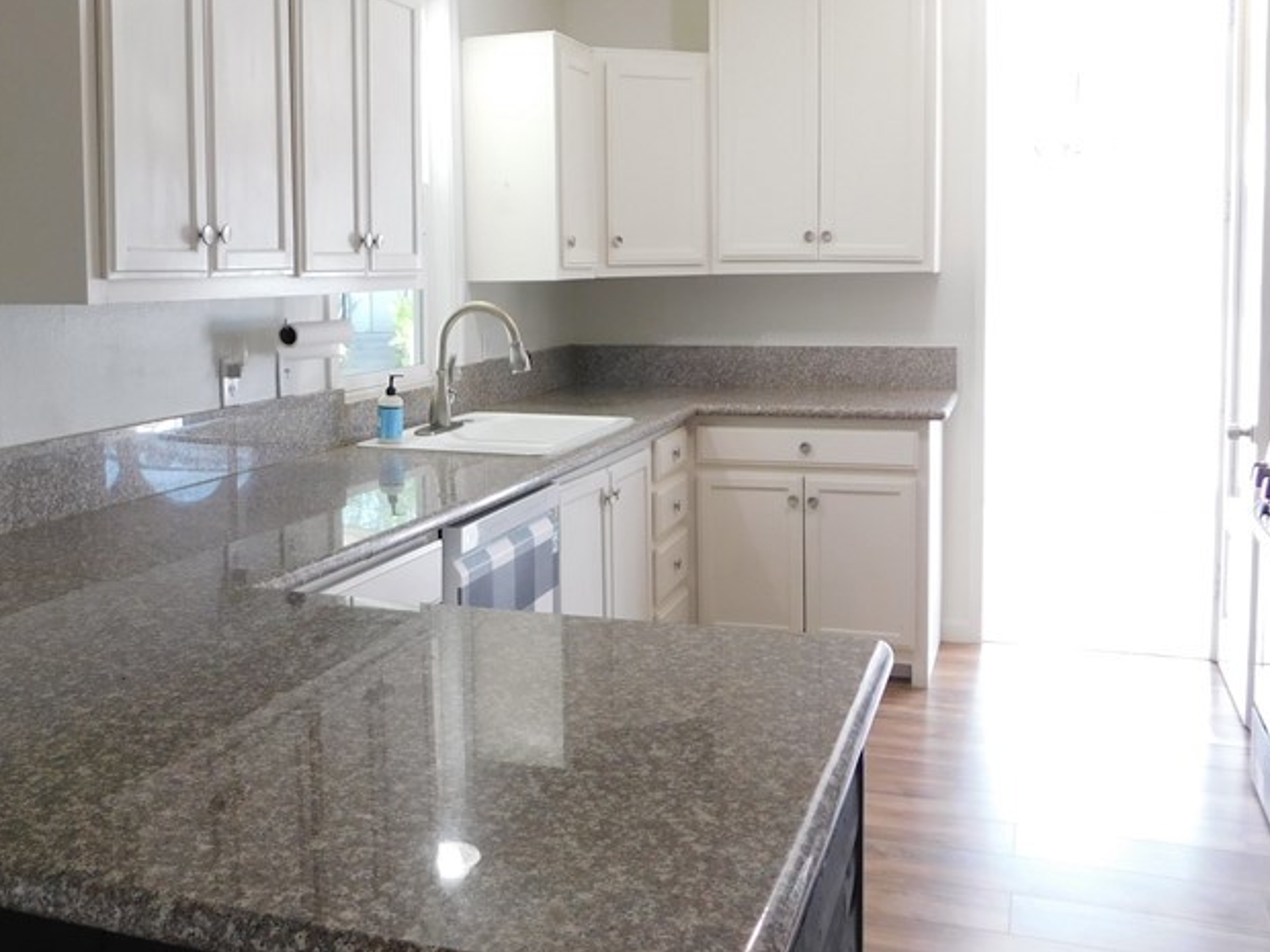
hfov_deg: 48.4
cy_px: 383
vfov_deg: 37.6
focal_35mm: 38
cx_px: 461
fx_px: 1394
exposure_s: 1/30
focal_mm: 4
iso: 125
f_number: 3
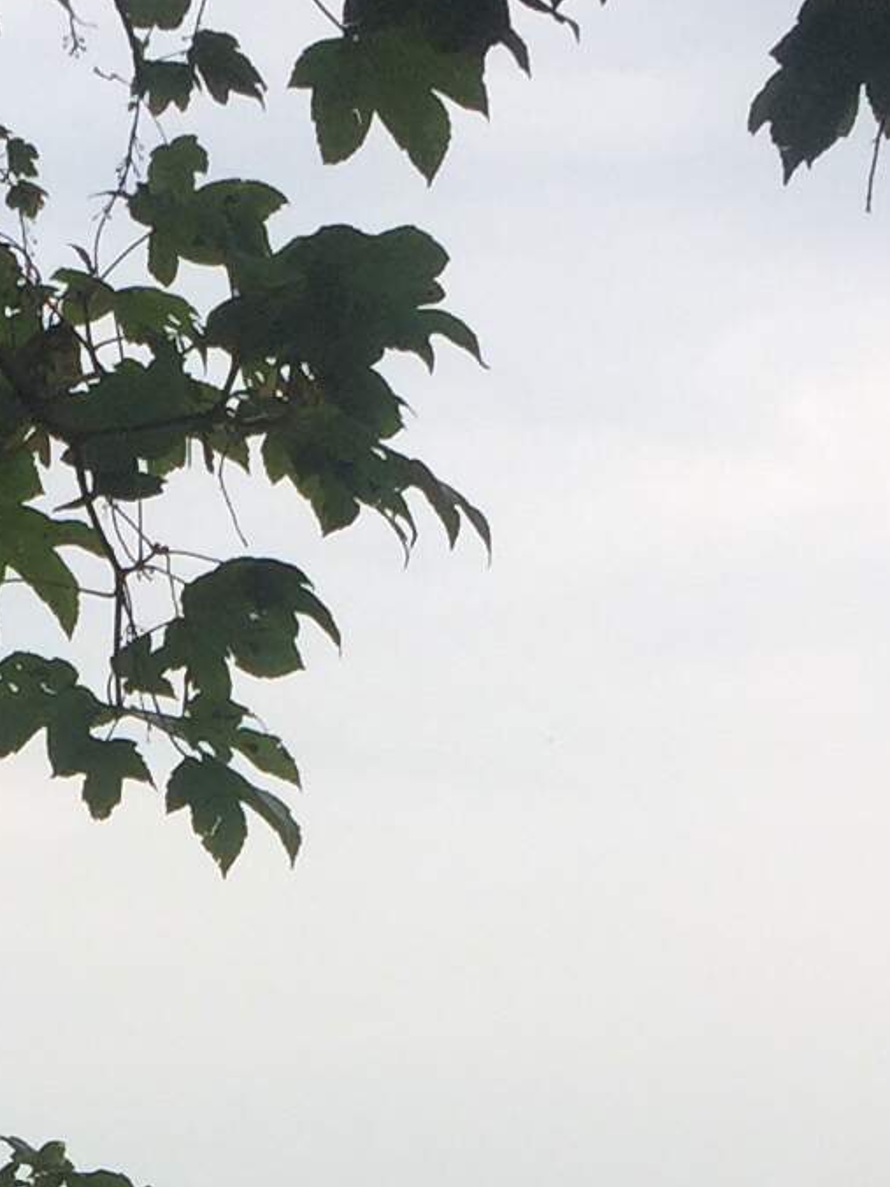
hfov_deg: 10.5
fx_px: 4799
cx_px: -26
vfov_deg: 13.4
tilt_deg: -4.9
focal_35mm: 140
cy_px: 1668
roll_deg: +1.5
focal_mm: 4.15
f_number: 2.2
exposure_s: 1/1041
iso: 32
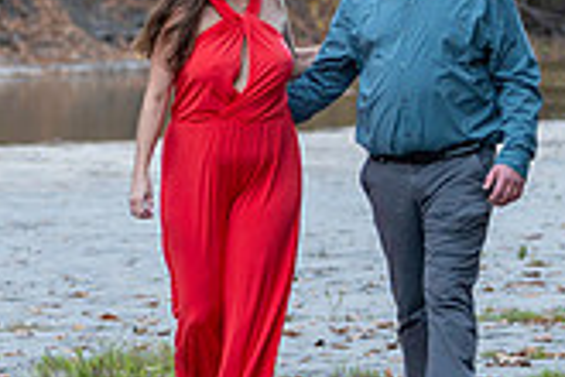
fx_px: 6371
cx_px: 228
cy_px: -7
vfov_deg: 3.4
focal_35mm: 406
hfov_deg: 5.1
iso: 640
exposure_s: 1/500
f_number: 2.8
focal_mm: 92
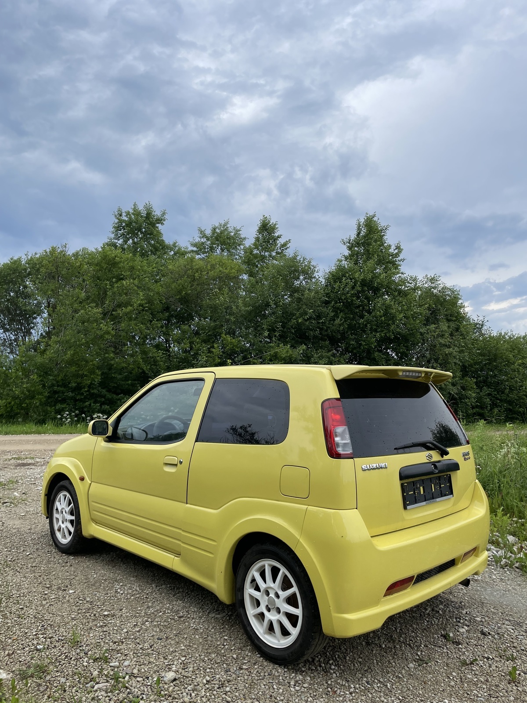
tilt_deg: +4.1
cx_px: 264
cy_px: 352
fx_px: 528
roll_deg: -2.1
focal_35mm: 26
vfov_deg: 67.3
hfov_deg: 53.1
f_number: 1.6
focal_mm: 4.2
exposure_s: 1/1182
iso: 32
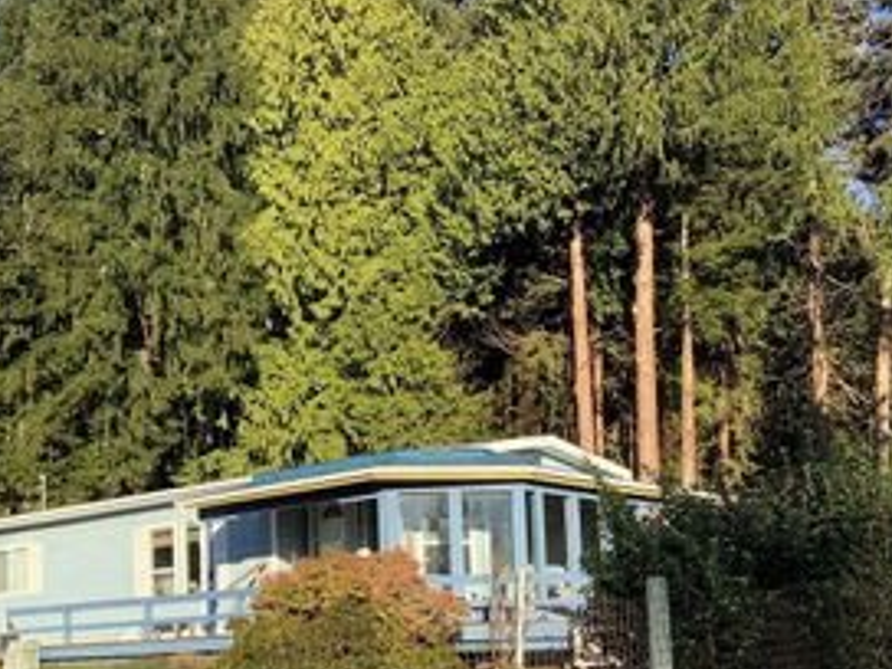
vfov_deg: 25.4
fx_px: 1469
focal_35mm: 57
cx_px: 279
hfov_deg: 33.4
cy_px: 497
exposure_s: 1/488
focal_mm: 3.3
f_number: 2.4
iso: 25
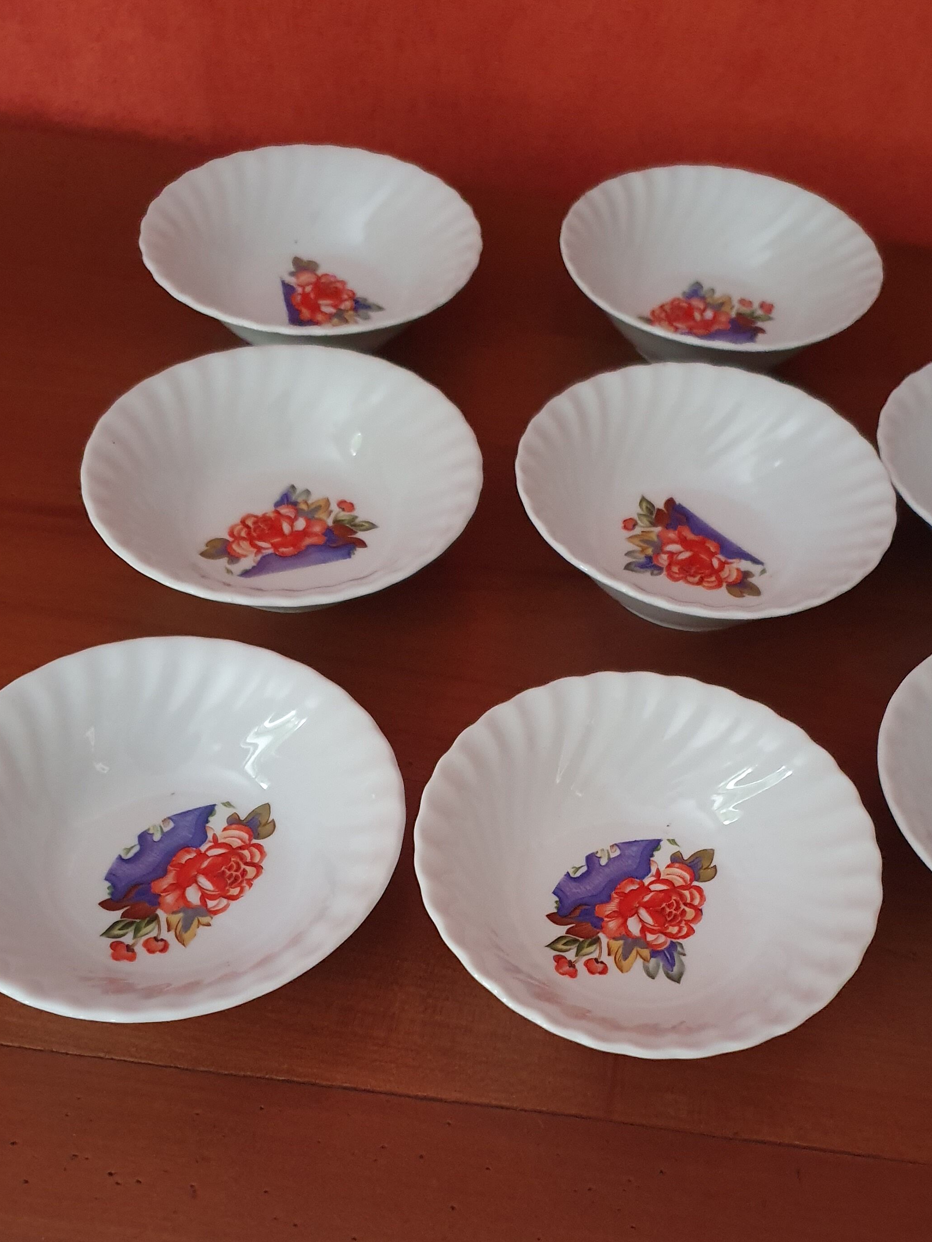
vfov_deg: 48.2
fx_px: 1364
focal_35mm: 38
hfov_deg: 37.5
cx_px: 581
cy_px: 826
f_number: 1.5
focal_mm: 4.32
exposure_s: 1/50
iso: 500
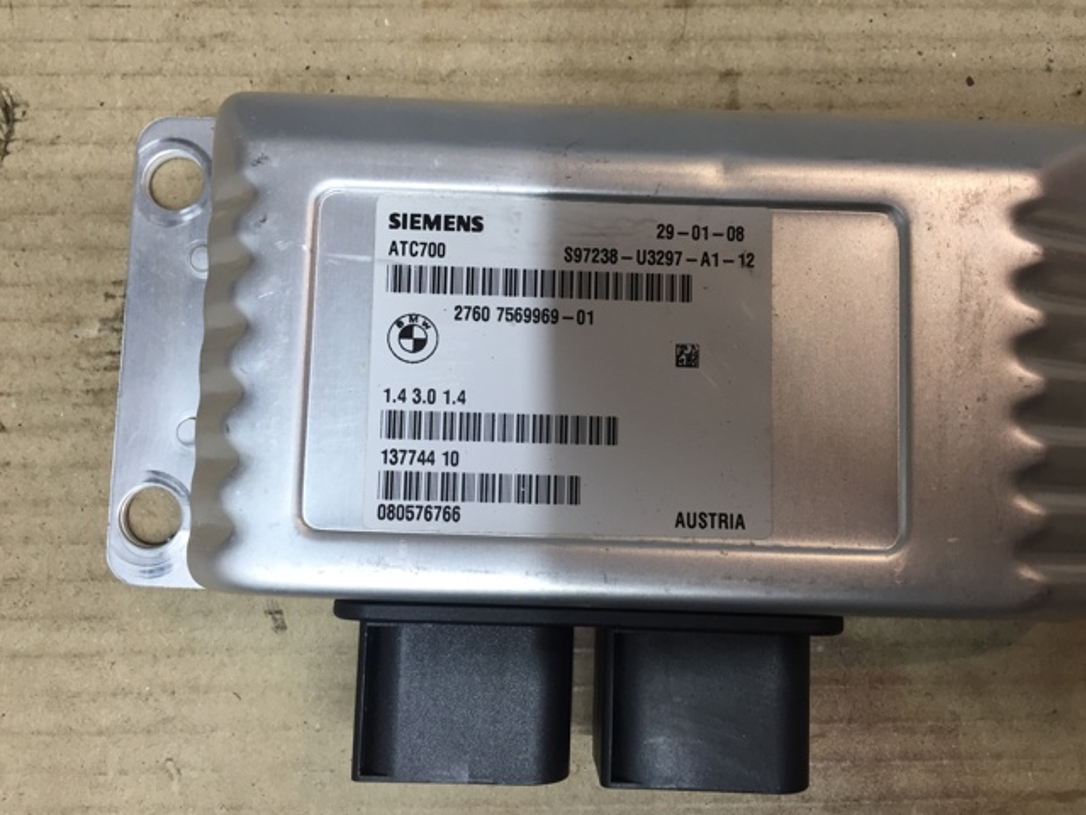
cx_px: 543
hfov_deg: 61.7
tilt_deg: -84.3
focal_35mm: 29
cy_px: 408
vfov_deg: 48.2
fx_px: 910
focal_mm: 4.15
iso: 32
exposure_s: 1/33
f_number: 2.2
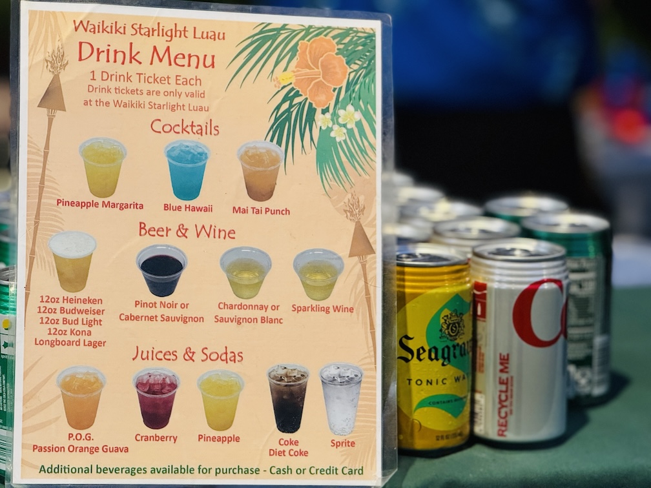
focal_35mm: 120
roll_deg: -2.7
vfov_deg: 12.3
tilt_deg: -11.0
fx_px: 2257
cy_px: 244
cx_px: 326
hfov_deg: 16.4
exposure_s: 1/60
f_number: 2.8
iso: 250
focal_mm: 15.66
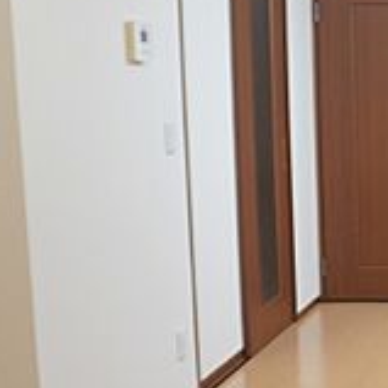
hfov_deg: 18.3
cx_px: 613
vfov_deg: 21.1
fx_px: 1040
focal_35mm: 82
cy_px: 248
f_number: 3.5
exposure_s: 1/30
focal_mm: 16
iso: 400
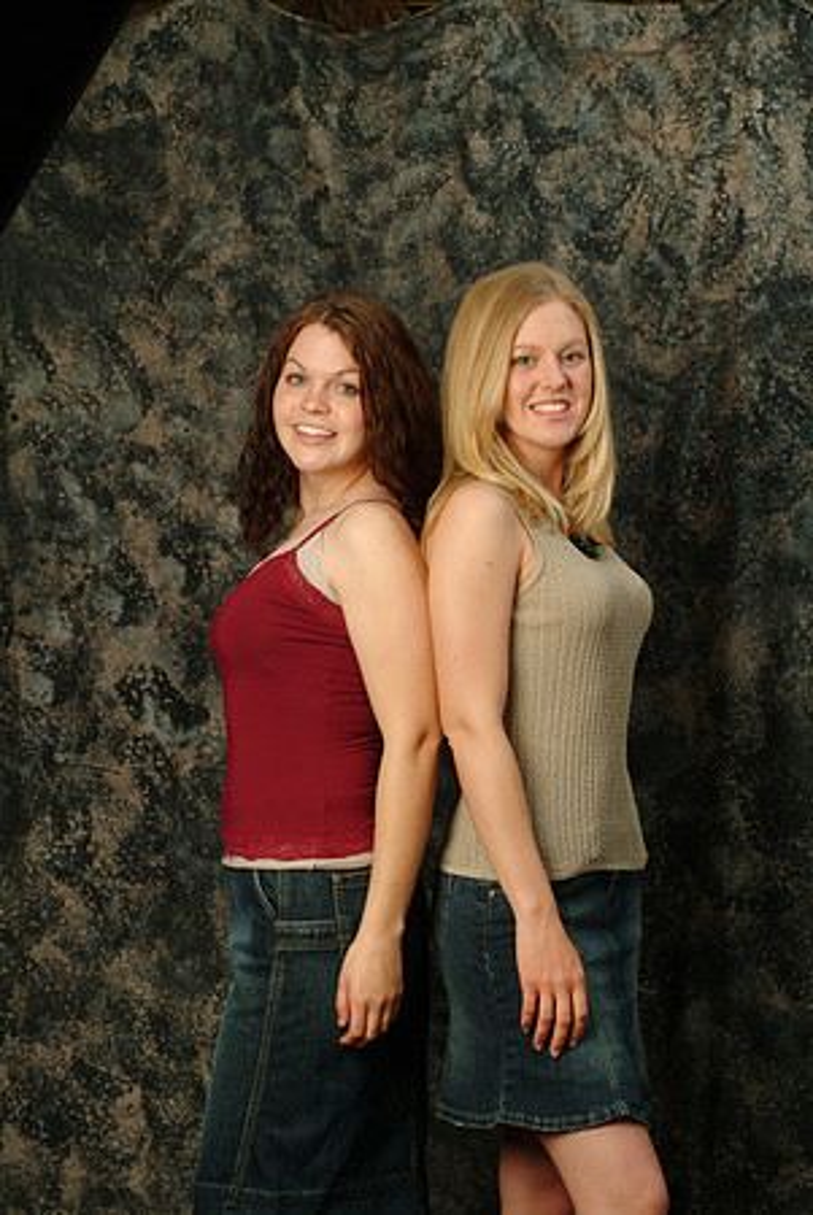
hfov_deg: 11.6
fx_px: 4005
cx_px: 406
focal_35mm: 118
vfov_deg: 17.3
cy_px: 608
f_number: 13
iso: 400
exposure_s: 1/125
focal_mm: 79
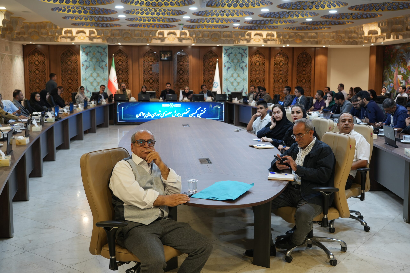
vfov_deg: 33.4
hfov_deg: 48.5
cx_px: 205
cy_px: 136
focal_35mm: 40
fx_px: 456
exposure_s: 1/40
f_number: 4
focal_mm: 40
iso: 500
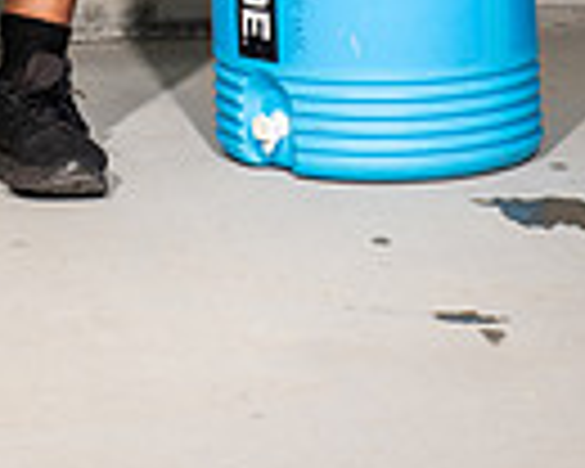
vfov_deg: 9.2
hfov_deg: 12.2
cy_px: -513
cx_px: -14
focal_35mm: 156
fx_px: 2701
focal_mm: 48
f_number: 7.1
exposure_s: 1/320
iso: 200
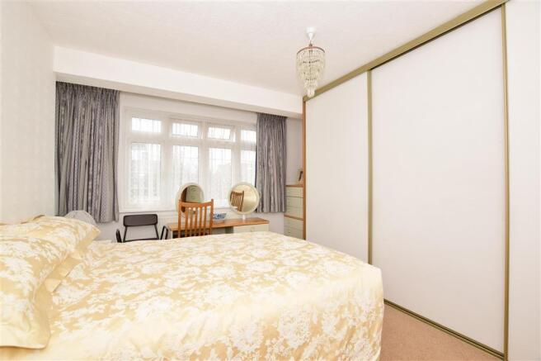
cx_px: 270
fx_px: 225
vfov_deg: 77.3
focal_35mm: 15
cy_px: 180
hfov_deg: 100.4
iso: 500
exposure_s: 1/60
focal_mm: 10
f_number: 7.1
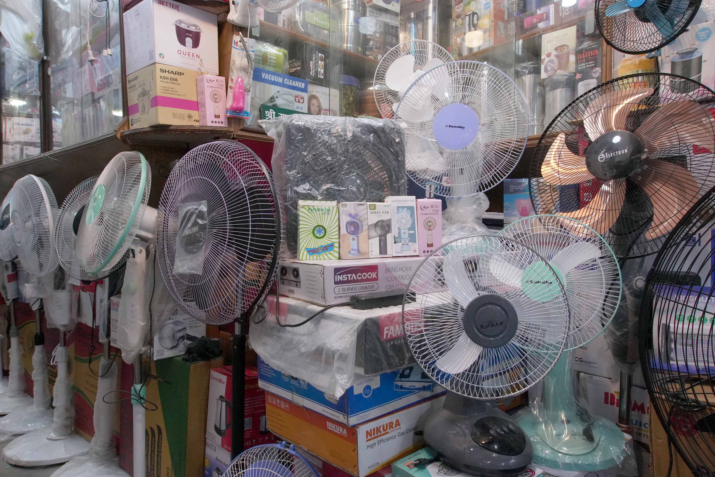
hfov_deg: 73.7
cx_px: 358
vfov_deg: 53.1
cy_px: 238
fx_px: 477
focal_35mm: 24
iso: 3200
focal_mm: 16
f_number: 10
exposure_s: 1/80
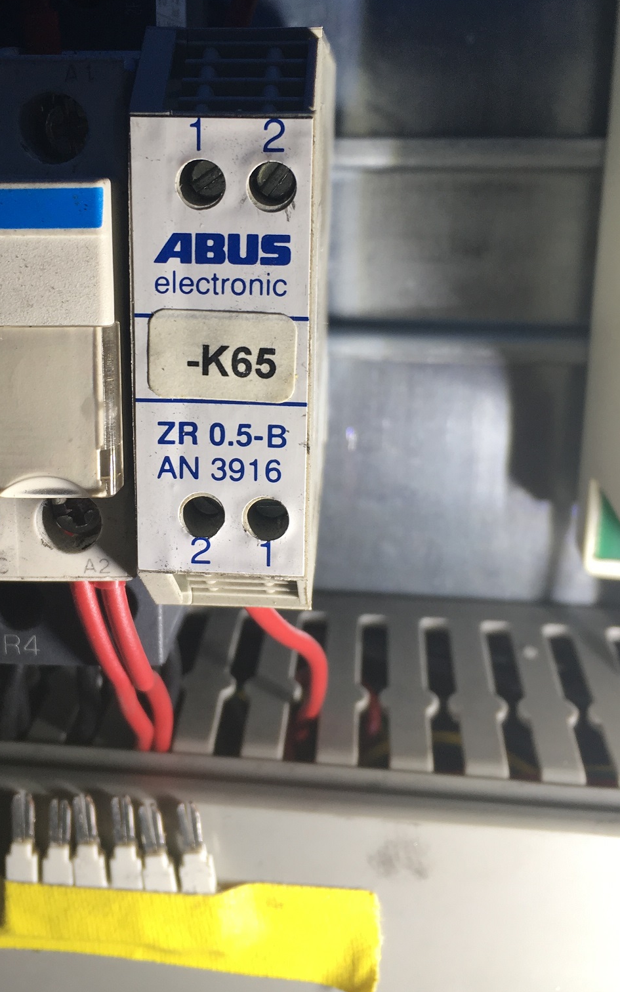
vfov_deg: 48.0
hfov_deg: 31.1
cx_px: 228
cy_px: 410
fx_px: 1108
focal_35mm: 41
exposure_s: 1/100
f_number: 2.2
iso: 25
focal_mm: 4.15
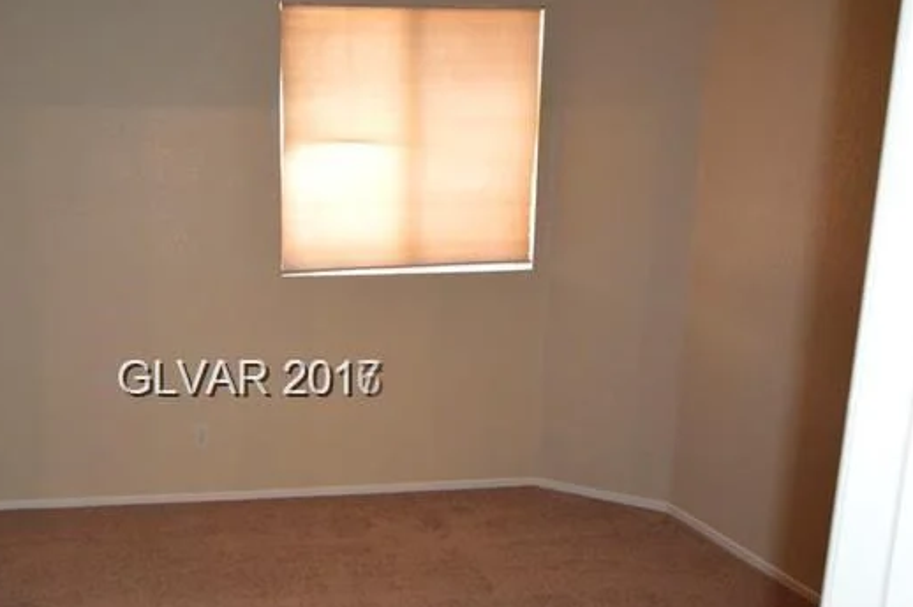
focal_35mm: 35
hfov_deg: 53.0
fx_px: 881
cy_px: 380
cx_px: 257
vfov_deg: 37.7
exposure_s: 1/60
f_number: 3.5
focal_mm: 15
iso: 1400
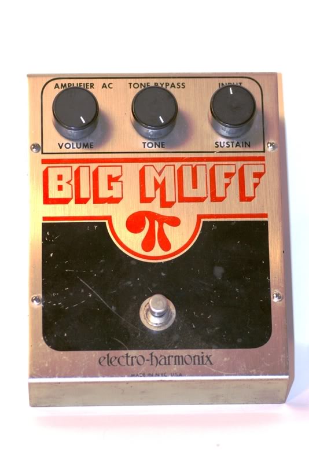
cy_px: 232
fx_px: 1736
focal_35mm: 135
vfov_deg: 15.2
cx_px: 154
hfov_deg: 10.2
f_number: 3.5
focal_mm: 90
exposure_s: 1/160
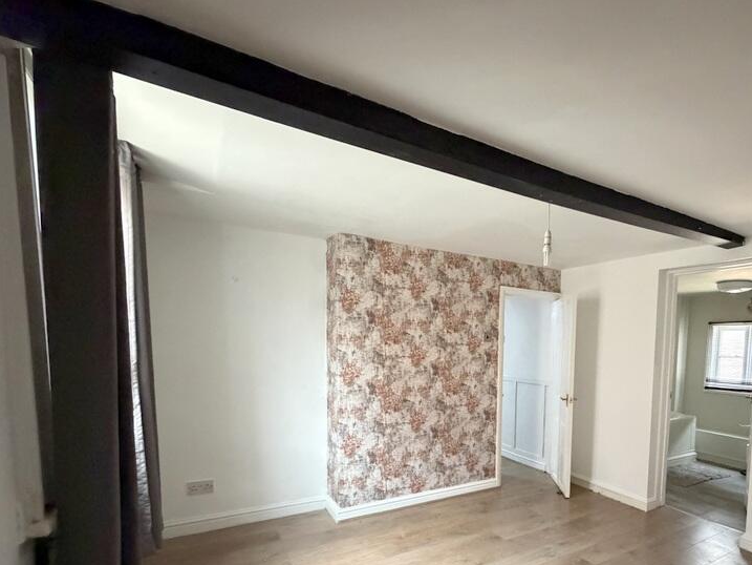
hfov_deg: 79.0
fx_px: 435
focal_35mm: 20
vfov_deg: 64.0
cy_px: 384
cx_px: 502
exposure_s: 1/60
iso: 1250
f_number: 2.2
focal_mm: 2.22
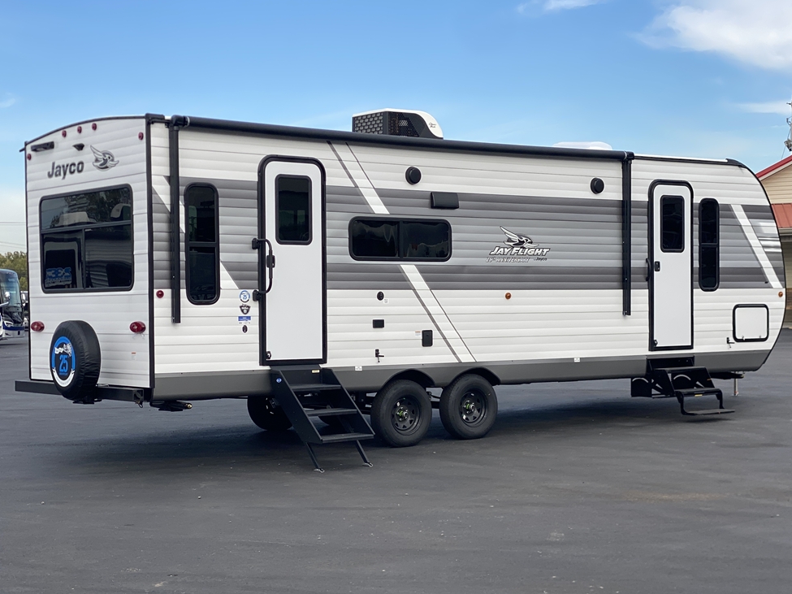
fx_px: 1464
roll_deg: +1.4
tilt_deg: -2.0
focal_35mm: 64
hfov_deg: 30.3
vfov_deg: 22.9
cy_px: 353
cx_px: 395
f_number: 2
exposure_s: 1/1043
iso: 20
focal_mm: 6
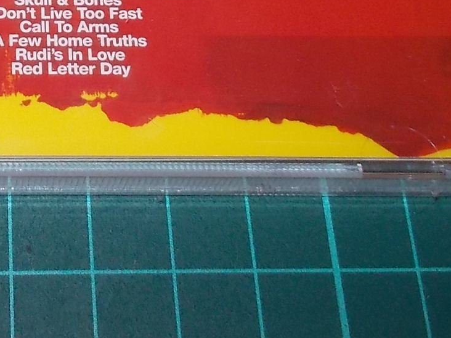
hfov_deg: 20.9
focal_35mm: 90
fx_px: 1173
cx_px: -15
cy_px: -143
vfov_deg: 15.4
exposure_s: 1/30
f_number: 3.3
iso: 200
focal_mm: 4.1
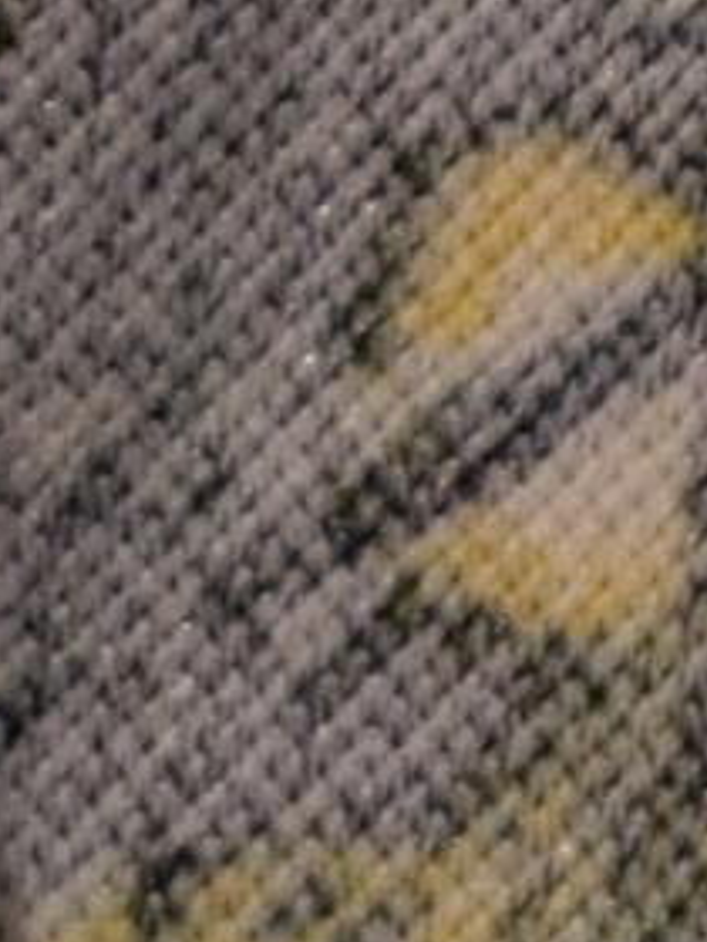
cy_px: -1356
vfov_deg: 11.4
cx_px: 1870
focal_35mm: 143
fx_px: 3894
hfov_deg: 9.0
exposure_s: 1/60
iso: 373
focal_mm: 5.43
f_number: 1.89
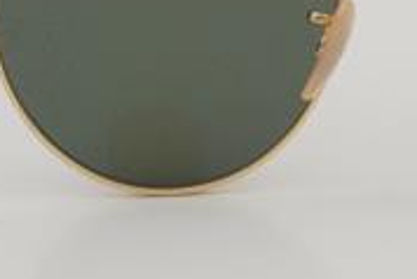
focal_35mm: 185
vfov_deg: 7.4
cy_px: 26
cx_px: 417
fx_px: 2146
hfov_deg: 11.0
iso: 100
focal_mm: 55
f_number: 32
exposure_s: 1/3
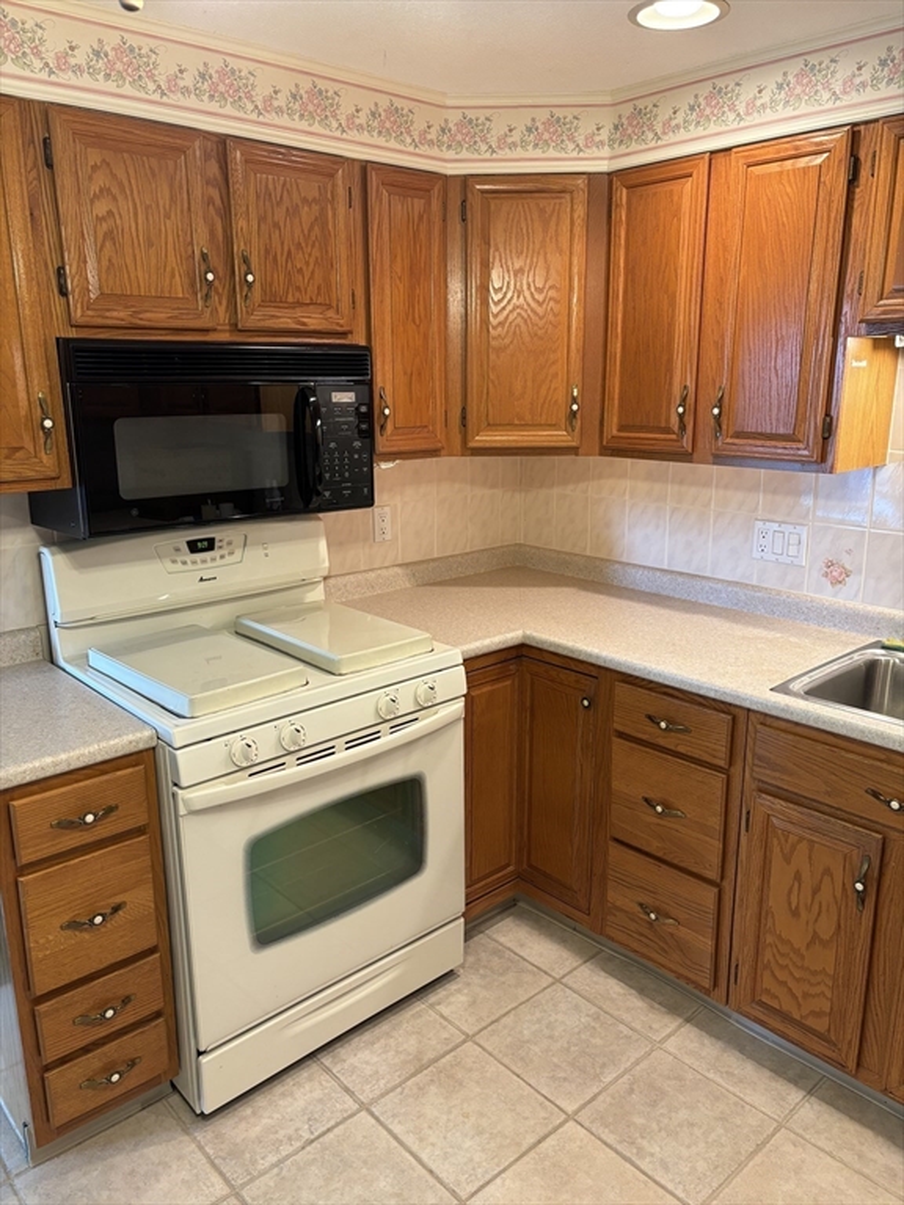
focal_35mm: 26
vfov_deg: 67.3
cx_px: 452
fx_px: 905
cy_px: 602
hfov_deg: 53.1
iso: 125
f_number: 1.6
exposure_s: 1/60
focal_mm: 5.96
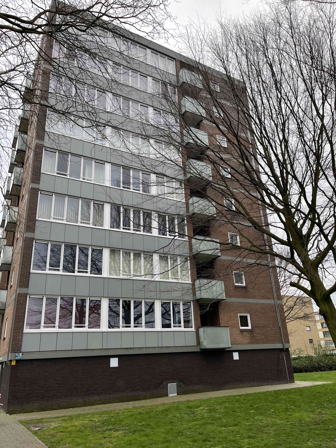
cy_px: 224
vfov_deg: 67.3
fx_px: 336
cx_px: 168
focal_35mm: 26
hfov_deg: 53.1
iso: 40
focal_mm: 5.1
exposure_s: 1/174
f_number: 1.6
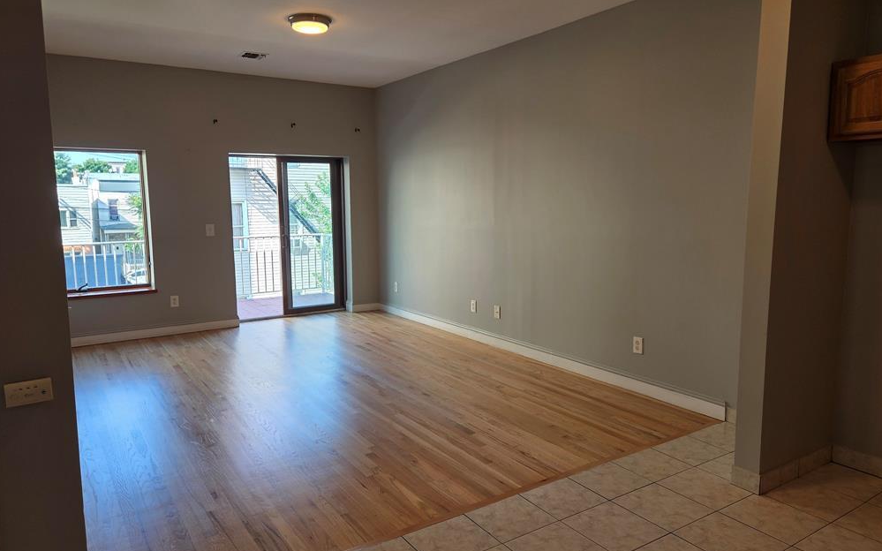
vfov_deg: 49.3
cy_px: 282
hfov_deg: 72.5
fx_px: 601
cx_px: 432
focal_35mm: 25
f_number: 1.8
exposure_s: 1/120
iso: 40
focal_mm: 5.4
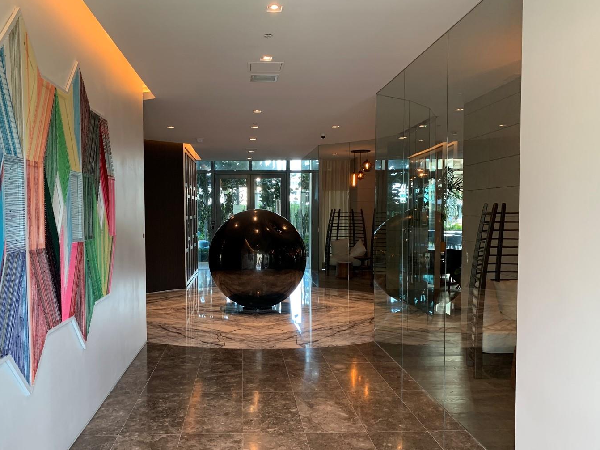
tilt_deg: -3.2
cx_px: 260
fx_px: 537
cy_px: 250
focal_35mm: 31
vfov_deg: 45.4
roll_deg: +0.4
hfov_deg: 58.2
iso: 160
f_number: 1.8
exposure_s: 1/60
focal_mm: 4.25
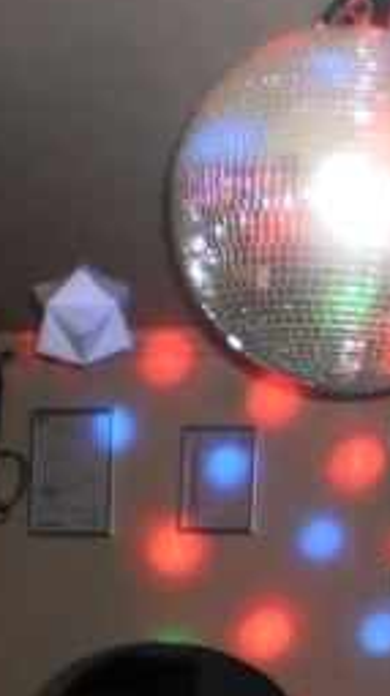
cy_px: 647
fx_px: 2267
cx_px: 704
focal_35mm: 123
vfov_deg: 17.2
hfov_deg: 9.4
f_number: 3.1
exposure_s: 1/30
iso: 160
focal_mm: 6.3
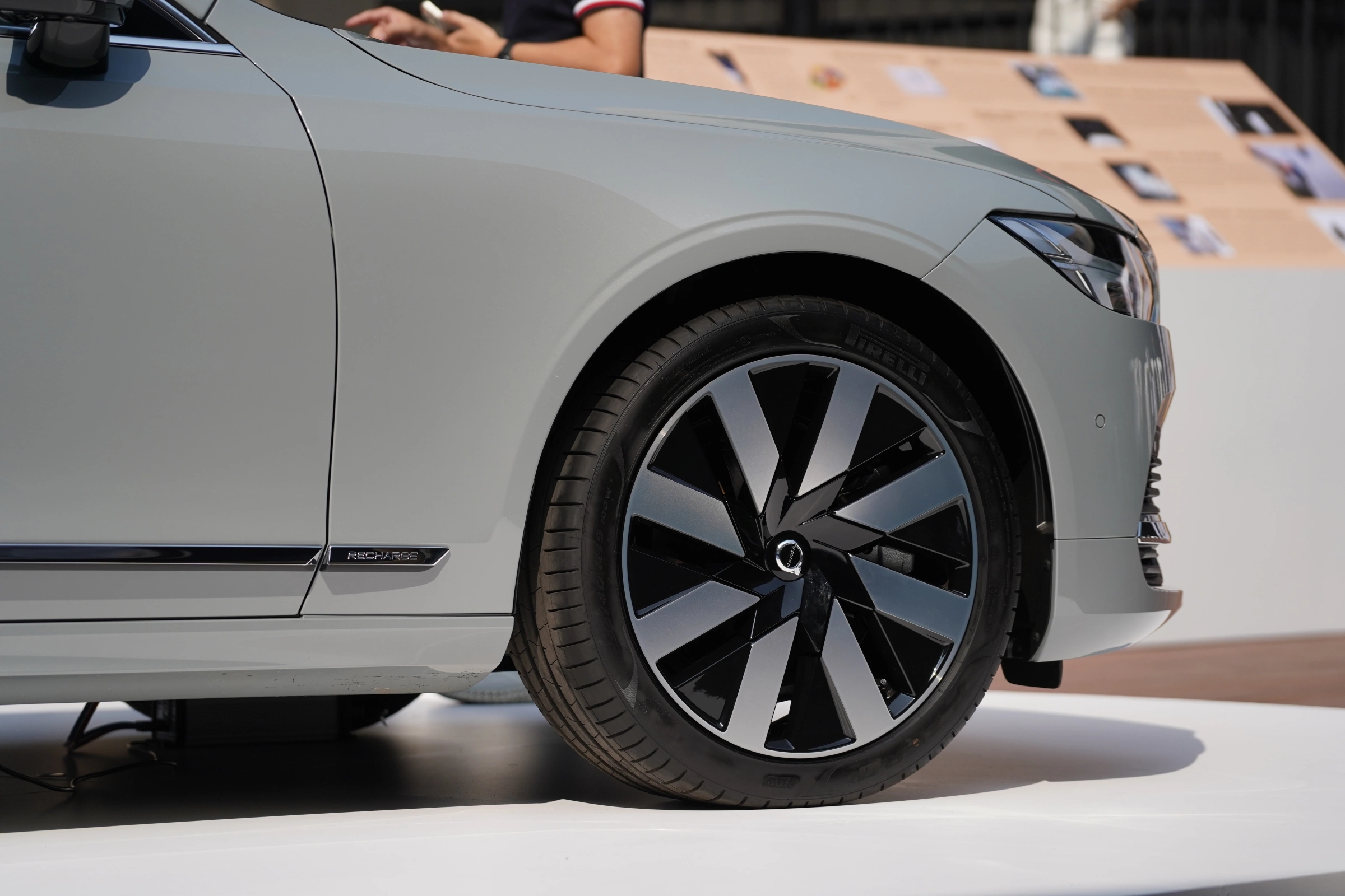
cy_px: 448
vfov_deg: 8.7
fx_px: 5903
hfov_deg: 13.0
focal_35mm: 158
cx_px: 672
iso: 320
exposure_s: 1/3200
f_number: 4
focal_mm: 158
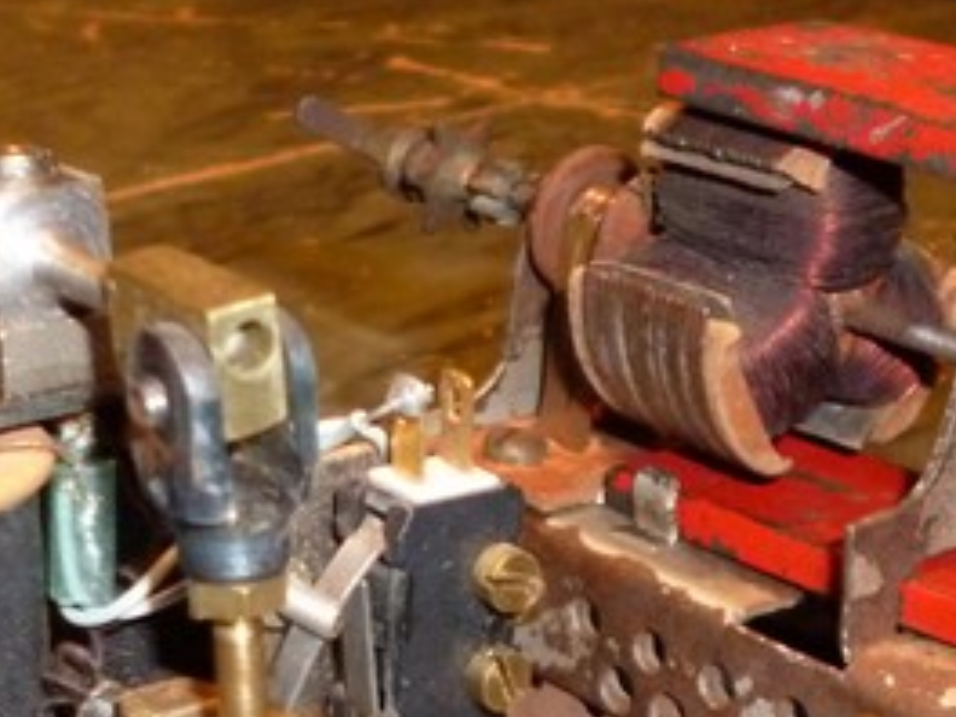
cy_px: 739
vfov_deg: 16.9
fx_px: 2347
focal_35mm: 85
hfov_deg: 23.0
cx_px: 492
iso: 400
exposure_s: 1/60
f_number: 3.1
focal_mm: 5
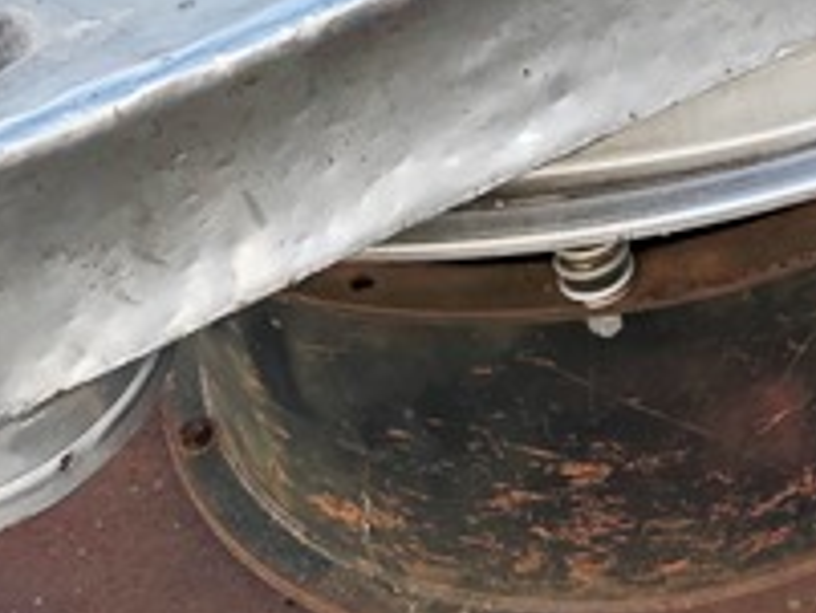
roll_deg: +12.2
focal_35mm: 89
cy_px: -219
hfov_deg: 22.0
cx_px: 491
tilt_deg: -23.0
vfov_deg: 15.7
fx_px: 2099
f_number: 1.8
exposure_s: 1/308
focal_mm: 3.99
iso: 20
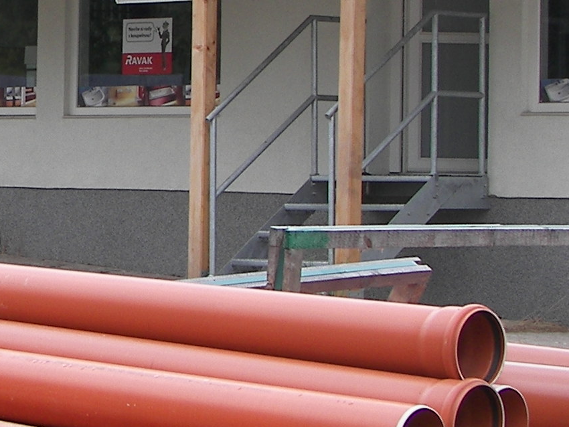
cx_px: -72
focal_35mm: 189
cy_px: 13
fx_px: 3108
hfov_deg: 10.3
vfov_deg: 7.8
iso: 50
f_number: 2.8
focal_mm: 10.3
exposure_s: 1/250
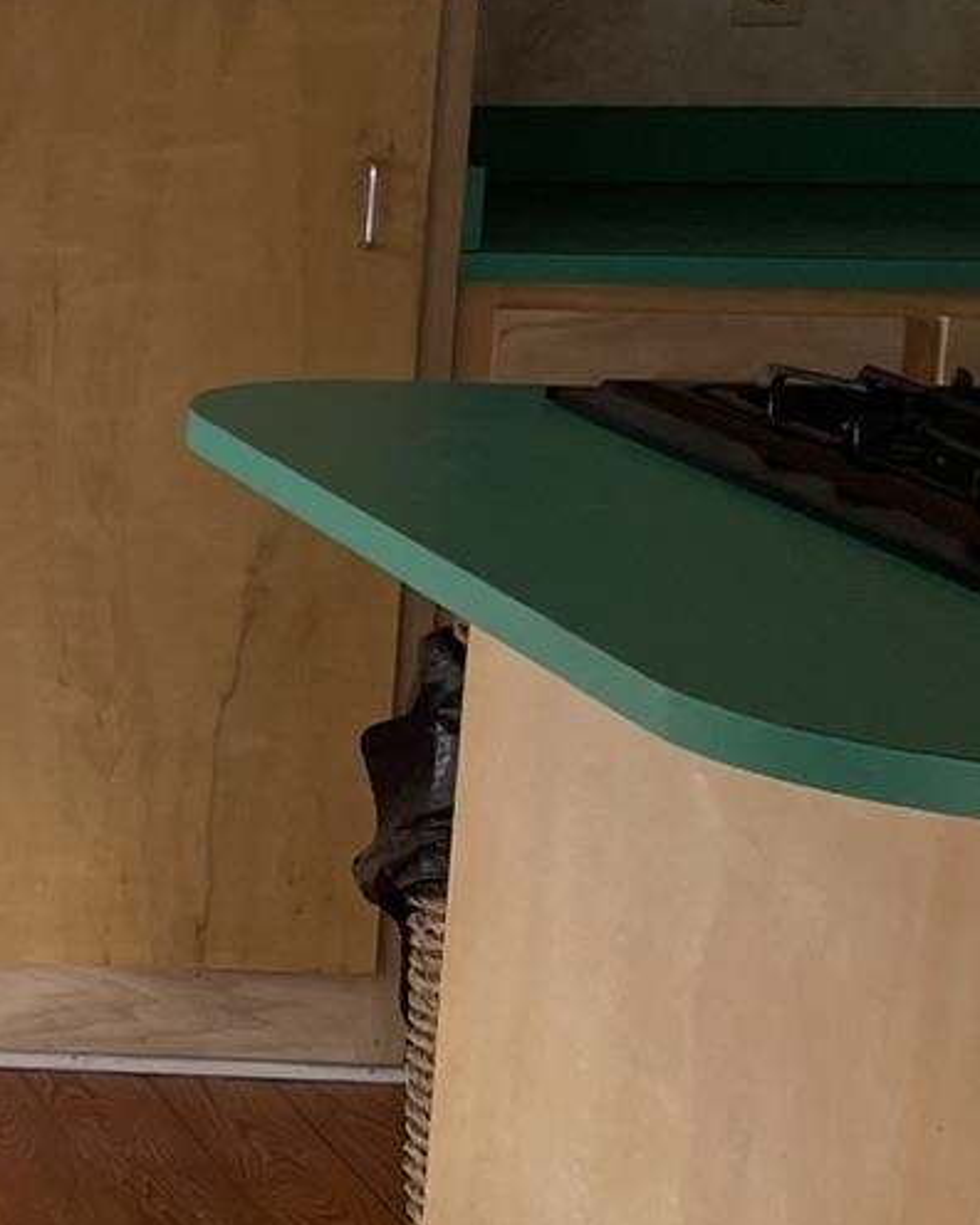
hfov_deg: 12.1
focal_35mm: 101
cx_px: -1411
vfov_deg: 18.8
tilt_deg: -10.2
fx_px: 3662
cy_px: 247
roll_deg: +0.2
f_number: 1.6
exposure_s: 1/311
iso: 32
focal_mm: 5.1
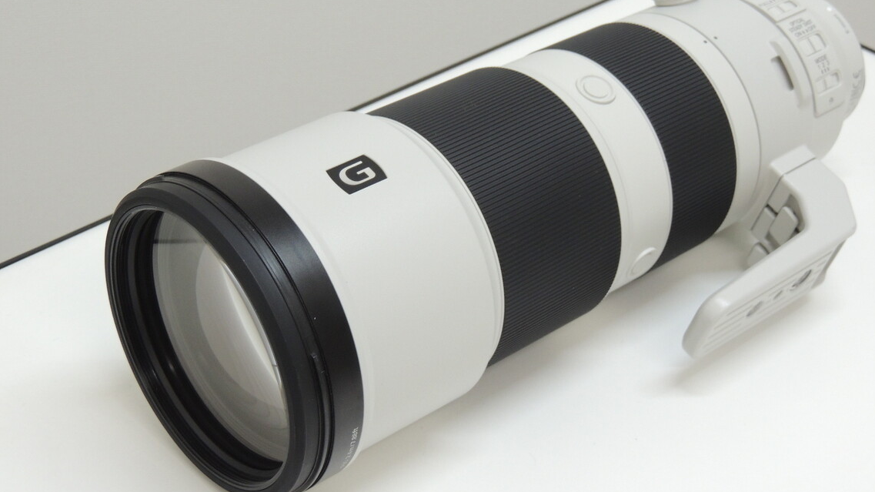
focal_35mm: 69
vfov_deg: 17.5
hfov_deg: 30.6
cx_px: 424
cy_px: 246
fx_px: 1601
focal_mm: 10.7
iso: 400
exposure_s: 1/50
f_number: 3.7
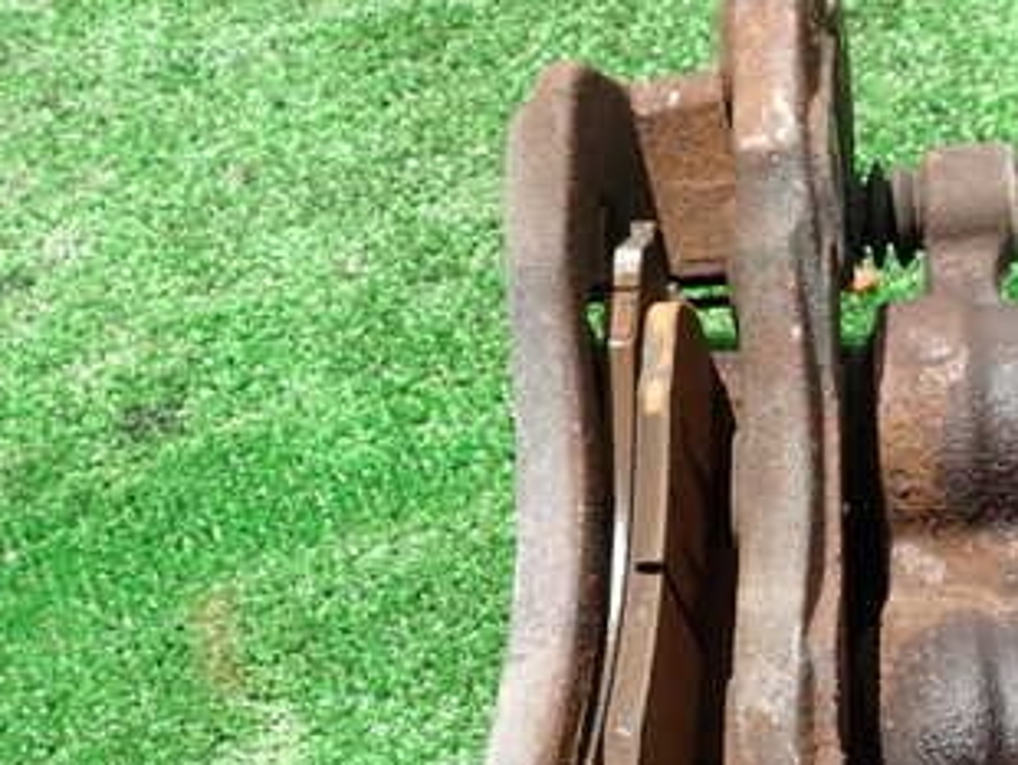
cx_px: 828
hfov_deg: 32.2
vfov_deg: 24.8
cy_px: 630
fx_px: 1707
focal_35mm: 58
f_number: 3.2
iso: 100
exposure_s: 1/500
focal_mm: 5.4
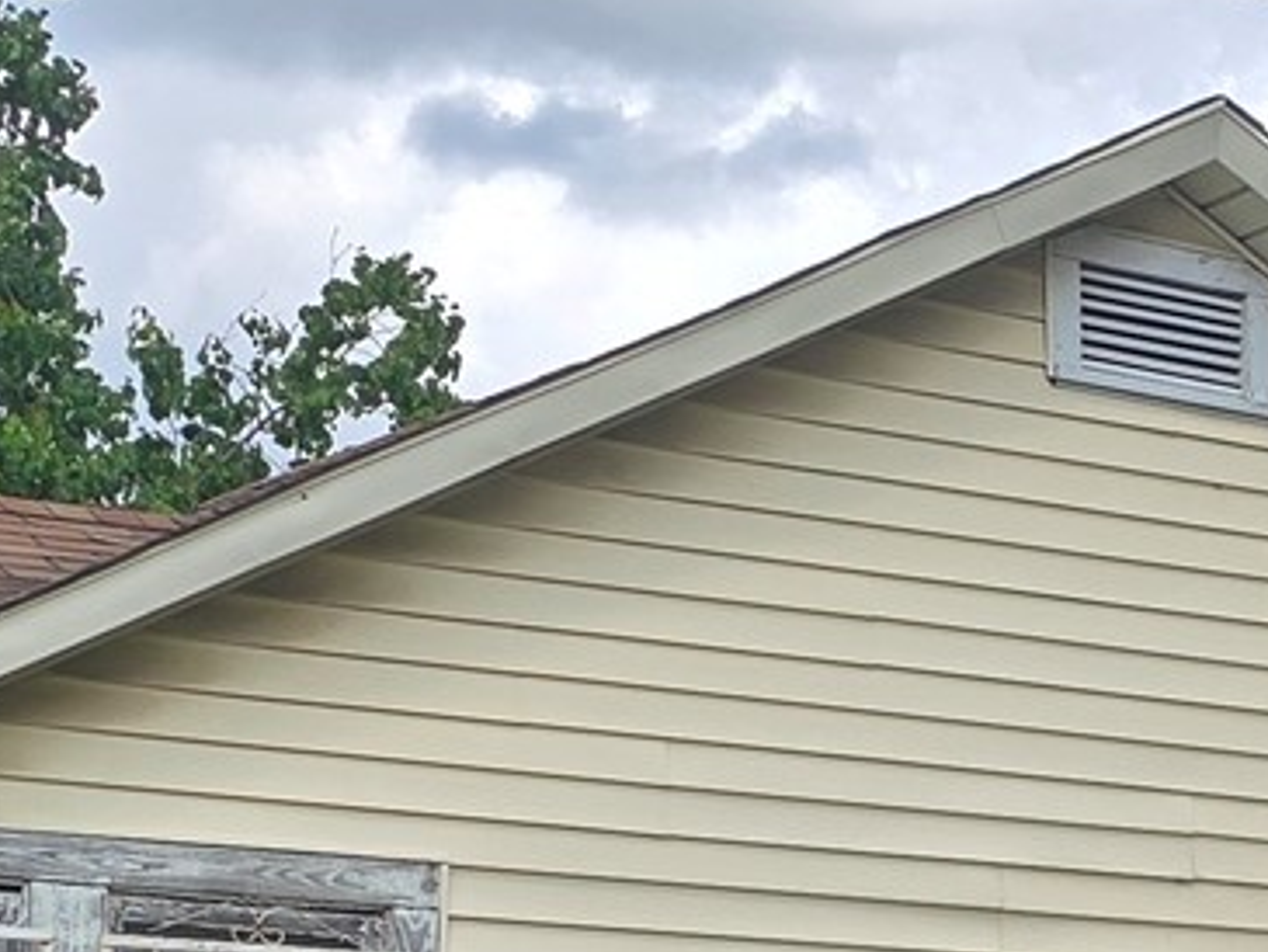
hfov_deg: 14.7
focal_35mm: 129
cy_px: 1296
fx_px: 4727
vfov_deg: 11.2
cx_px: 1588
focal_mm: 6.3
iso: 12
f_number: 1.7
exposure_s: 1/603
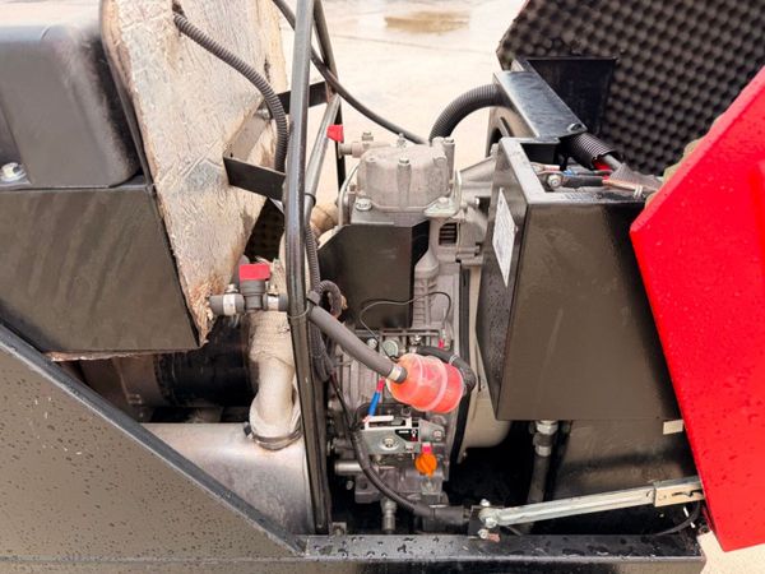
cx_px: 382
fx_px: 530
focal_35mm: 24
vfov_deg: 56.8
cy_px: 287
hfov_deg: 71.6
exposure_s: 1/246
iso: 80
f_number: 1.78
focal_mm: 6.76
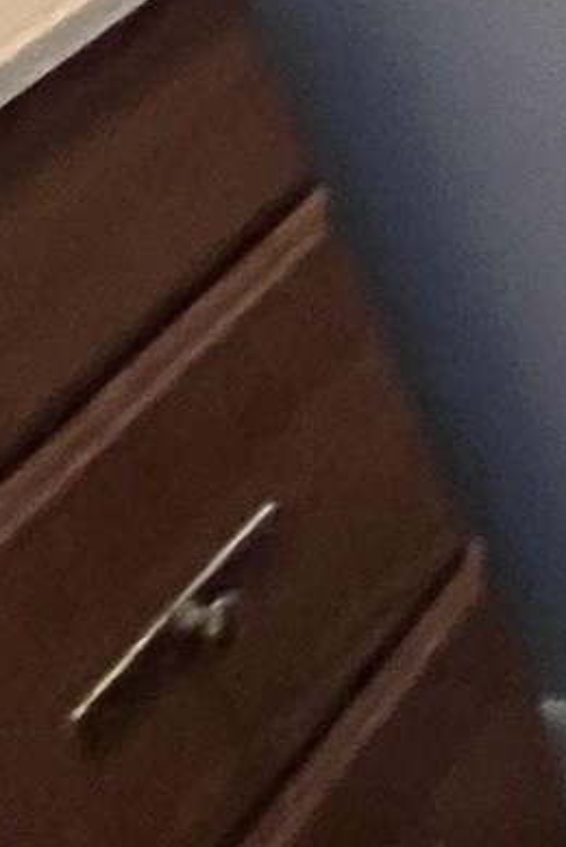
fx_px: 1883
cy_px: -547
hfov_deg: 10.5
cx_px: 1794
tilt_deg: -19.9
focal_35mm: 80
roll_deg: +5.0
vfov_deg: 20.3
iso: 1000
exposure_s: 1/60
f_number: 1.8
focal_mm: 1.57
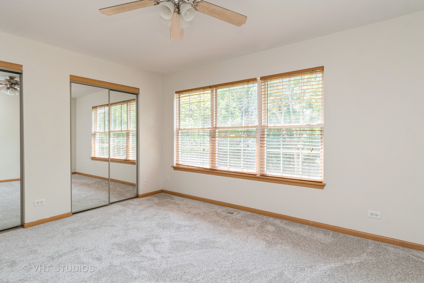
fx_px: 212
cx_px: 212
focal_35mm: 18
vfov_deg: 67.4
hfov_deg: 90.0
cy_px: 142
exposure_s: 1/30
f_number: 8
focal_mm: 12
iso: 200
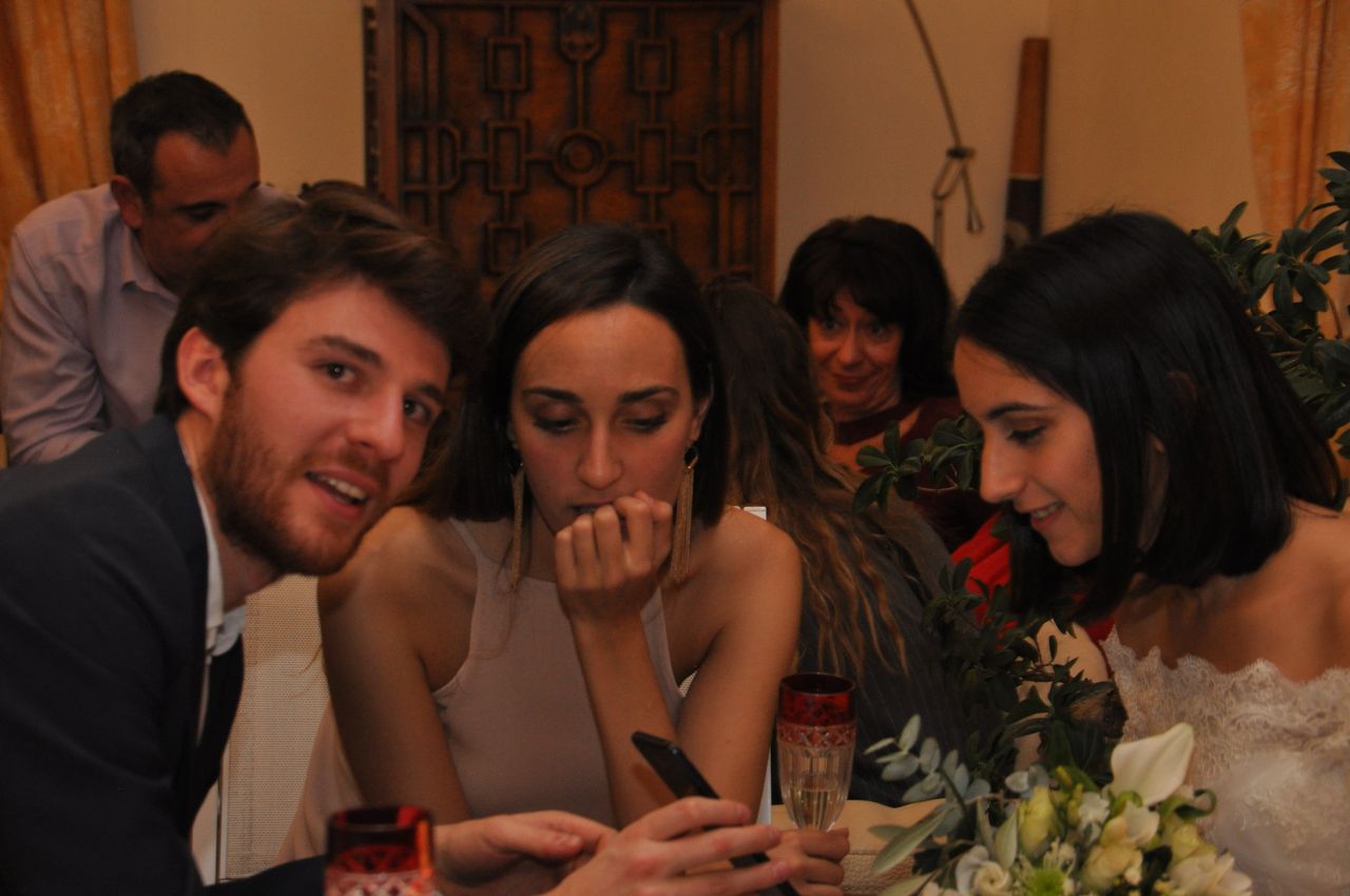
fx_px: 4045
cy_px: 448
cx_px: 675
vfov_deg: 12.6
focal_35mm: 108
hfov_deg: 18.9
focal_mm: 72
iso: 800
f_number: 5.3
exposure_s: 1/60
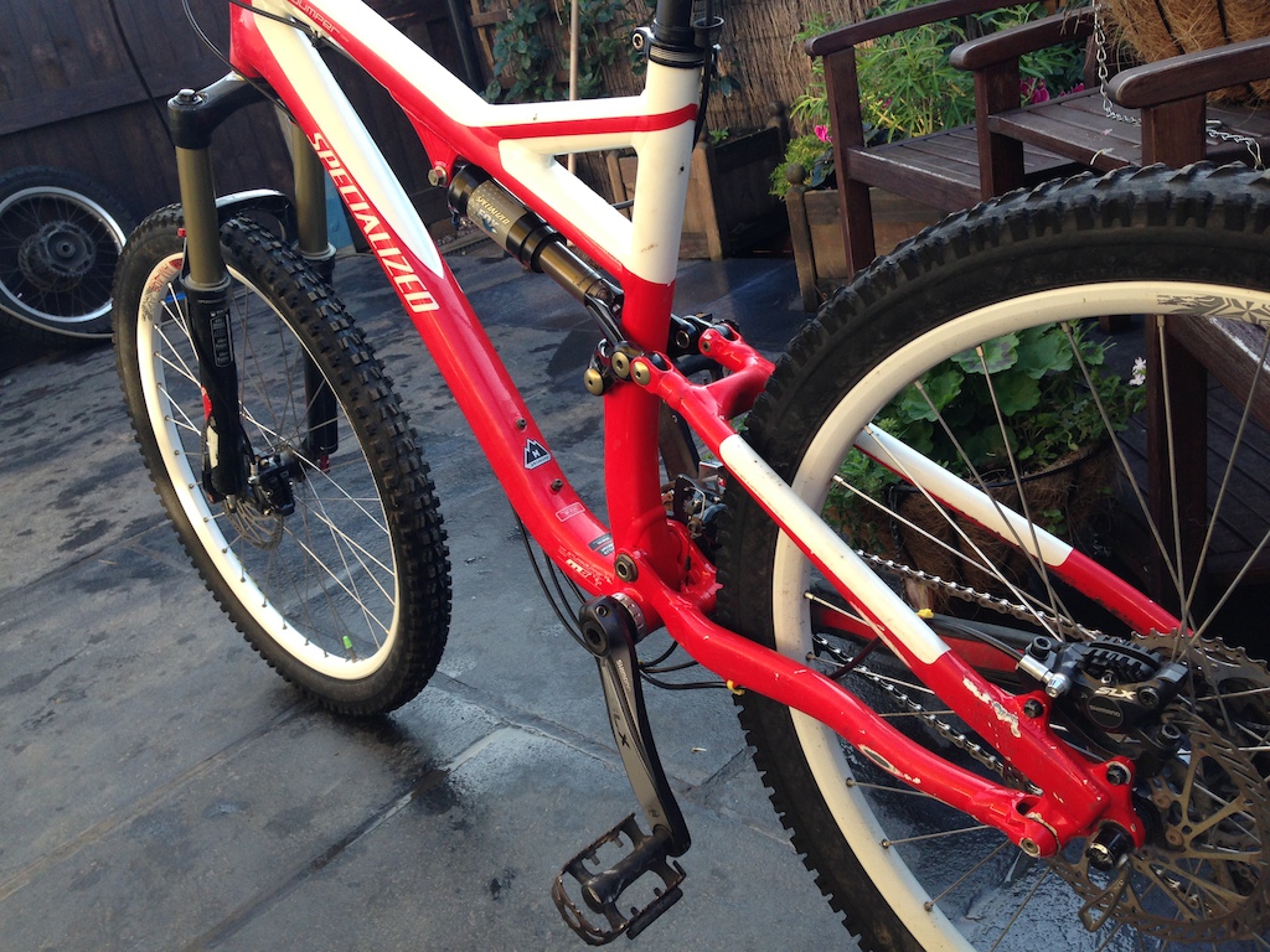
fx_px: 1211
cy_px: 476
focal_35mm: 33
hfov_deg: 55.4
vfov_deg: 42.9
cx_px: 635
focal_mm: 4.12
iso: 50
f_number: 2.4
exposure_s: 1/120
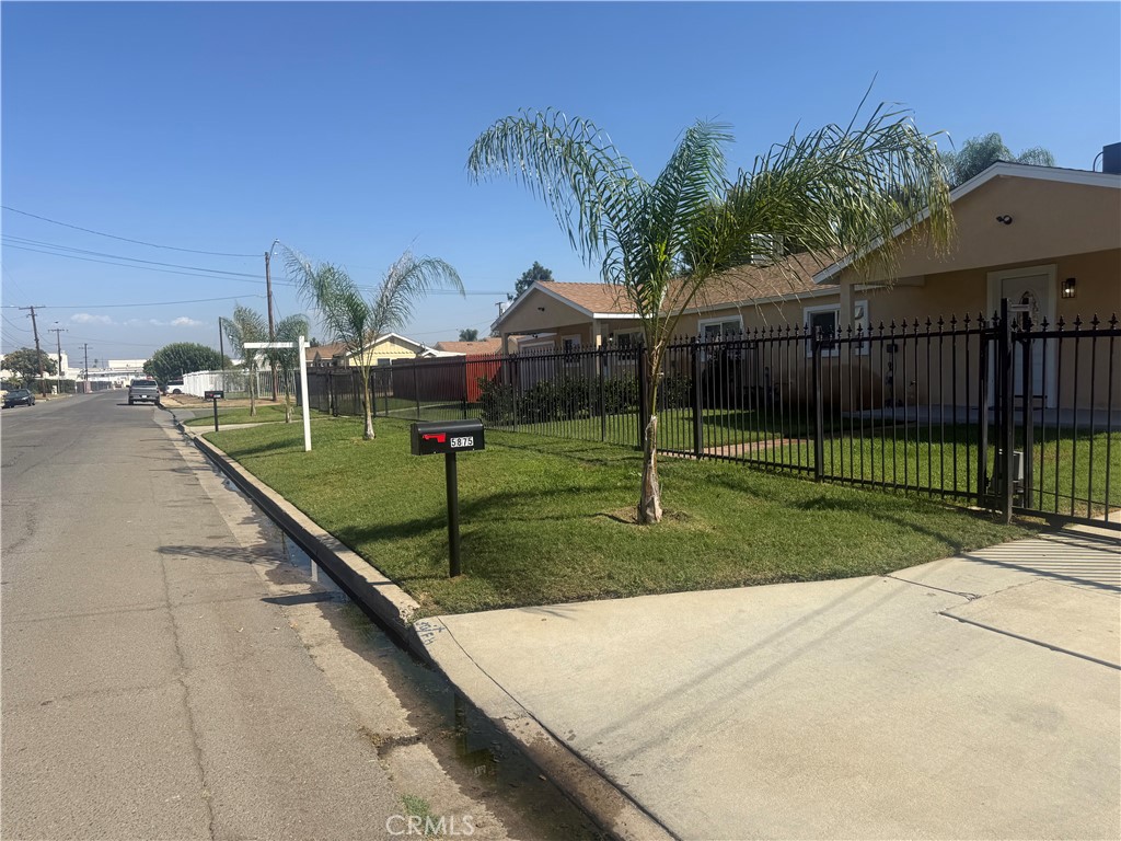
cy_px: 420
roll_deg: +3.1
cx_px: 560
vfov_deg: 56.8
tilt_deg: -2.5
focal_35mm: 24
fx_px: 777
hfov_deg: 71.6
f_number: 1.78
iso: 80
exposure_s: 1/5319
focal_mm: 6.76
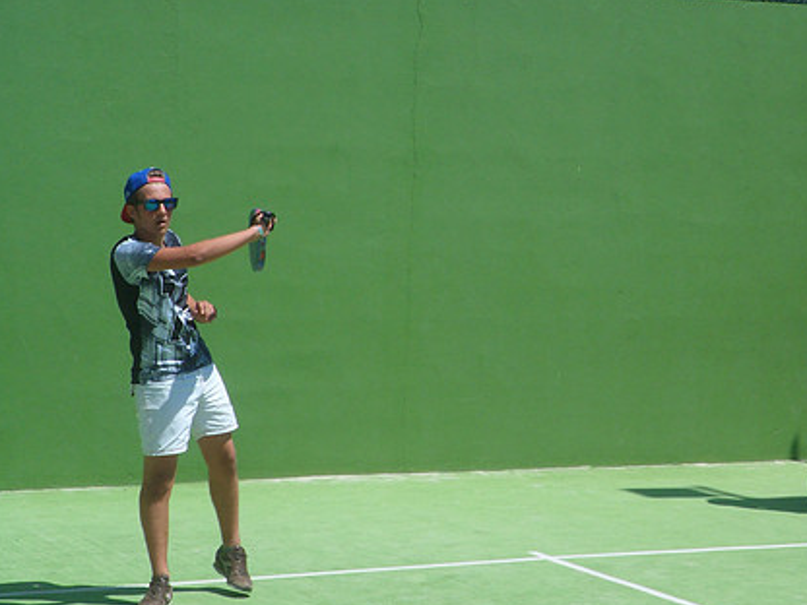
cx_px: 557
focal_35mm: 99
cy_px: 292
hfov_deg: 19.8
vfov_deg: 14.9
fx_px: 2308
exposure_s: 1/500
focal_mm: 13.2
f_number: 5.8
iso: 80
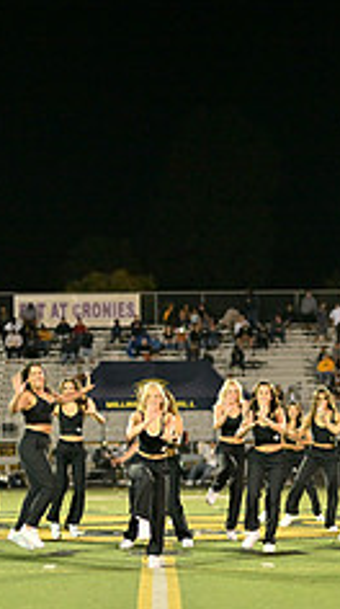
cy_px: 448
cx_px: 175
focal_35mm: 129
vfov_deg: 16.6
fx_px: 2076
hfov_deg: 9.4
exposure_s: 1/500
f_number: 1.2
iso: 500
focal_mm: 50
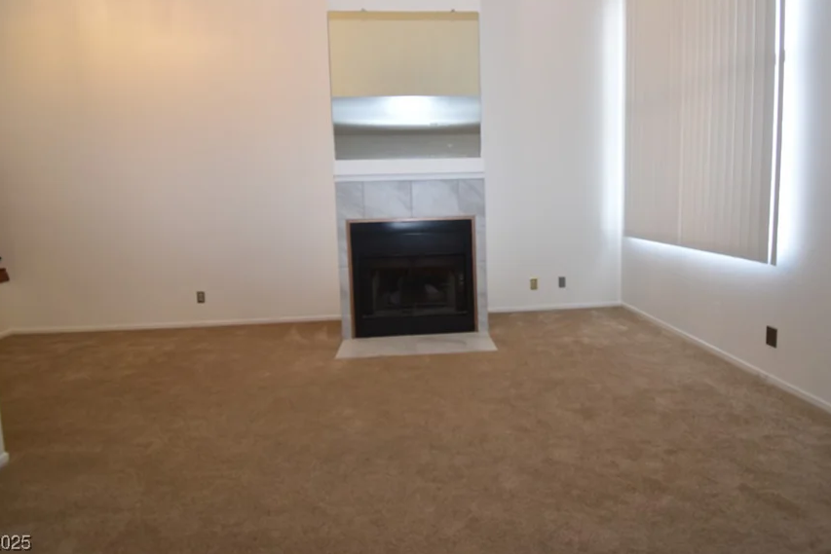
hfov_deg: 89.9
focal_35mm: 18
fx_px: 416
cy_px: 229
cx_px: 442
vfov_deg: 66.9
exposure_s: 1/10
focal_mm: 10
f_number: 4.5
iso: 160
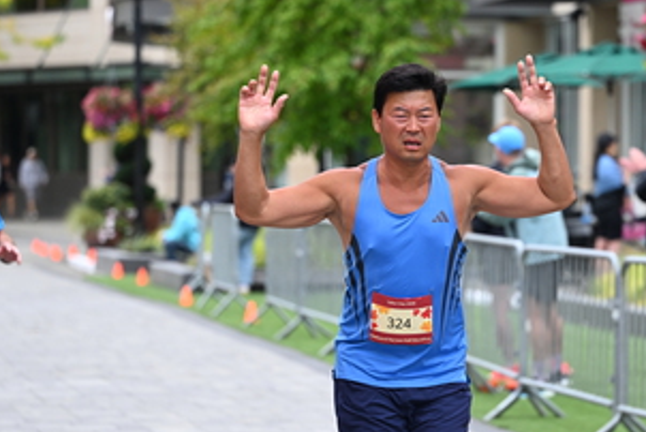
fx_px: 3269
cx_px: 439
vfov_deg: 7.6
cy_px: 202
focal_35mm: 182
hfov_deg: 11.3
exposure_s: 1/1600
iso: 640
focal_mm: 100
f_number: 2.8
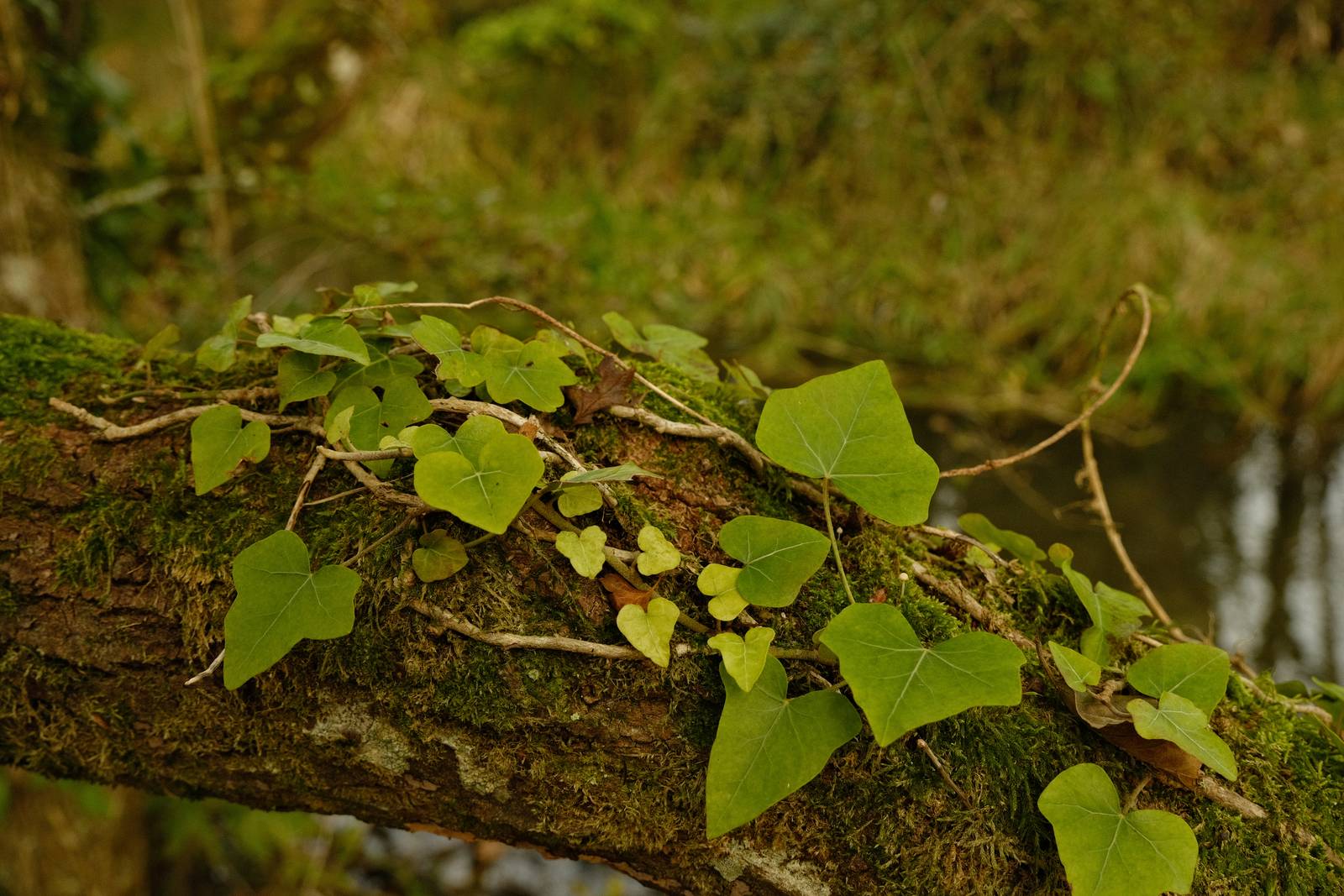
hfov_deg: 54.4
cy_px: 448
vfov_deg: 37.9
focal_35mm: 35
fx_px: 1307
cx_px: 672
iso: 640
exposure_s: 1/180
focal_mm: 23.5
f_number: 5.6
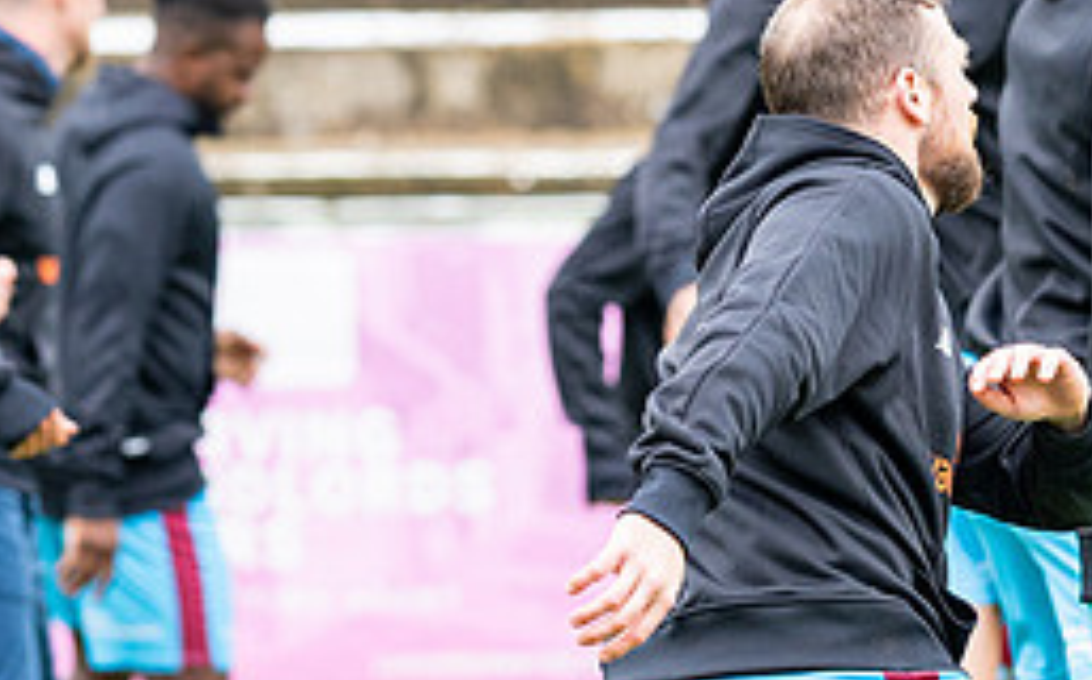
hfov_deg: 3.5
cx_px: 717
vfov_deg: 2.2
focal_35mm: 593
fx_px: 17629
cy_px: 582
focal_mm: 135
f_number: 2.5
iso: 800
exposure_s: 1/2000
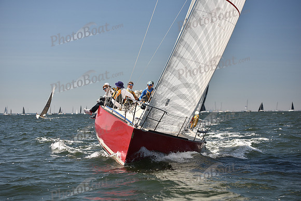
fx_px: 669
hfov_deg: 25.4
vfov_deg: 17.1
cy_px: 100
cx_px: 150
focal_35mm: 80
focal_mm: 80
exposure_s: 1/1250
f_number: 3.5
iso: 250
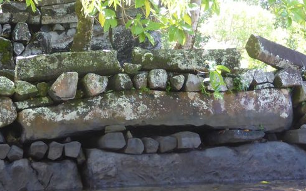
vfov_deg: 10.9
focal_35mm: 120
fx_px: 1001
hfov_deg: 17.3
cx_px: 93
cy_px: 87
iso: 250
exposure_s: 1/60
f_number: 4.4
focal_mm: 11.7
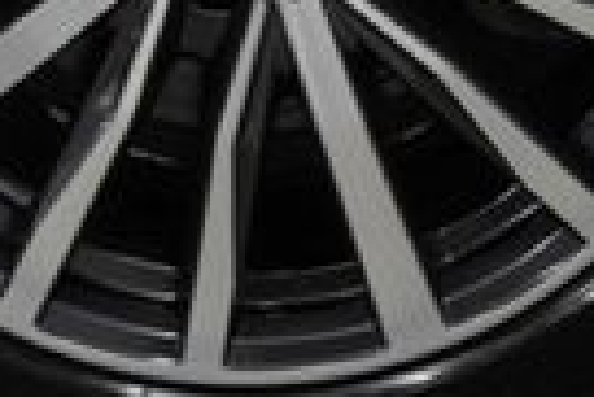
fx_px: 3254
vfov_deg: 6.8
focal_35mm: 197
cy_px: -273
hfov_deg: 10.4
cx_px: 476
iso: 250
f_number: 3.2
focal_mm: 28
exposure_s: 1/50
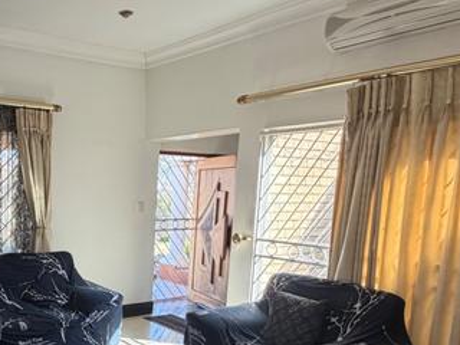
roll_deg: -0.6
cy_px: 270
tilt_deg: -7.8
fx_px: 465
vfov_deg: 39.3
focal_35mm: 35
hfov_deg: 48.5
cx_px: 69
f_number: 2.2
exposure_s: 1/121
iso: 125
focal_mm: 2.22
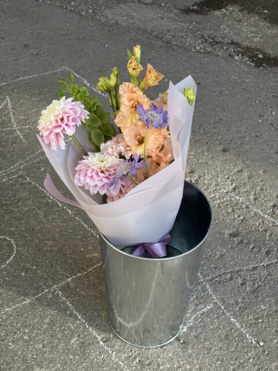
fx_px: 557
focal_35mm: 52
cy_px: 186
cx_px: 139
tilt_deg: -41.5
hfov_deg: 28.0
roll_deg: -4.8
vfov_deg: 36.8
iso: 32
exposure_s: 1/294
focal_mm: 5.96
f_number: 1.6
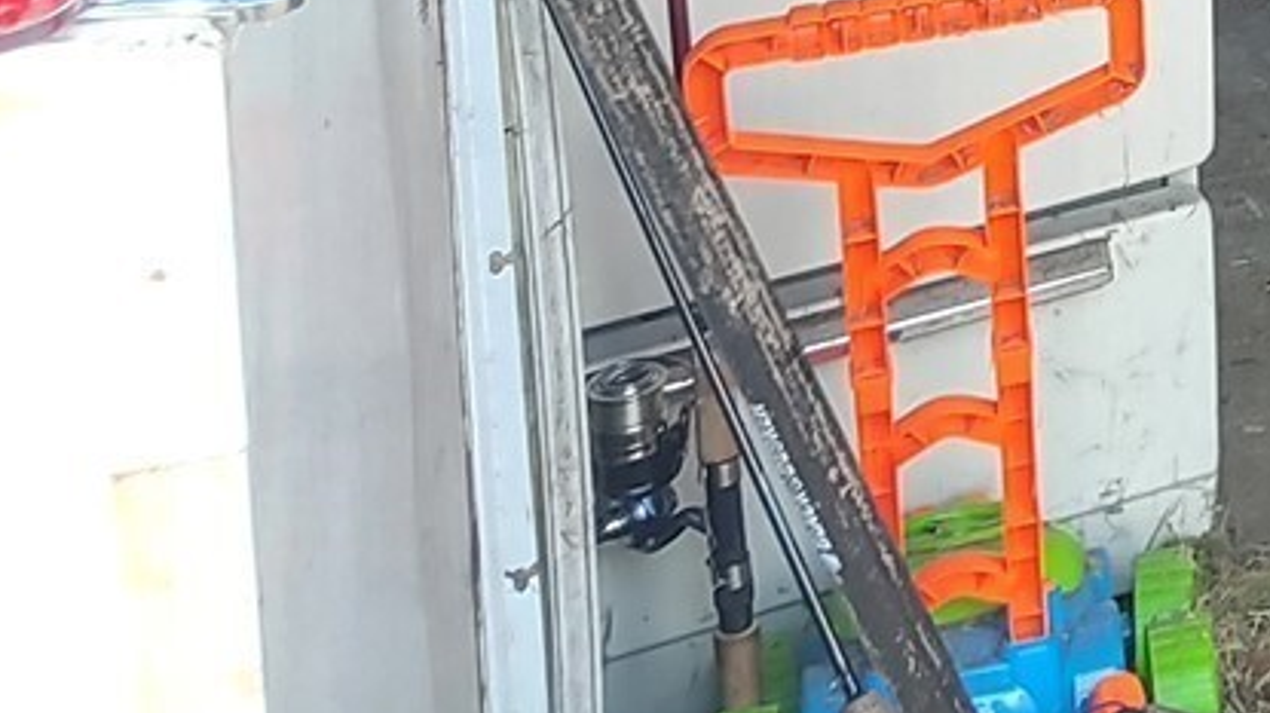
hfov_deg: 16.6
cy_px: -1089
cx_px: 2369
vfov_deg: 9.9
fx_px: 3534
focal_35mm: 105
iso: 50
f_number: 1.5
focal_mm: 4.23
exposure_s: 1/60
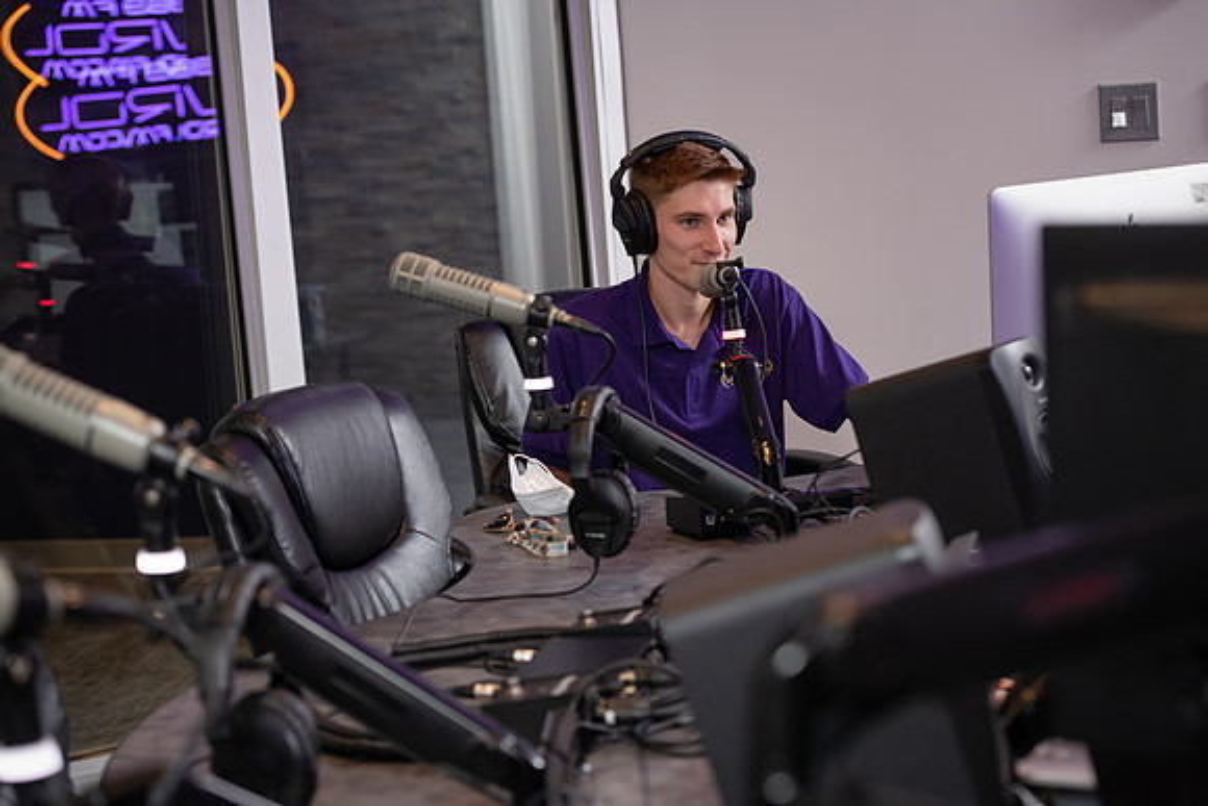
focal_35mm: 70
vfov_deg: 19.5
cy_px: 403
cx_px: 604
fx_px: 2349
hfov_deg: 28.8
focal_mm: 70
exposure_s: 1/125
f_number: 4
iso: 1250
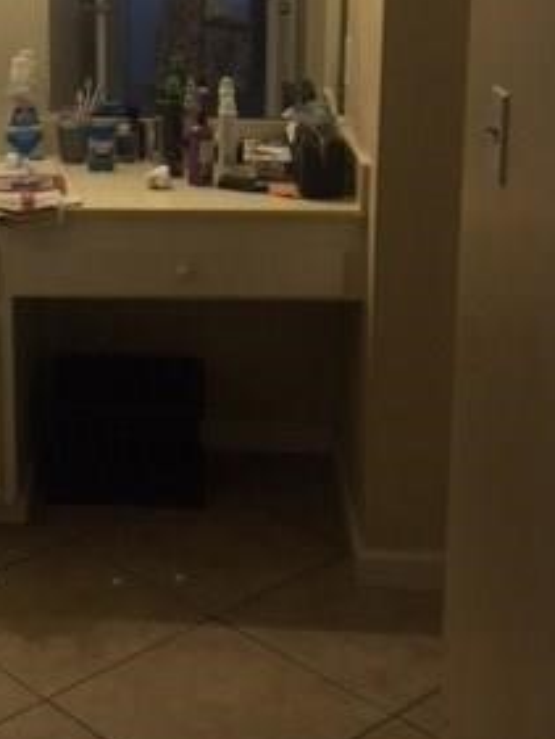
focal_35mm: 66
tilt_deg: -9.3
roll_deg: -1.9
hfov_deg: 21.8
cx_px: 71
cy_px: 147
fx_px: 1410
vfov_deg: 28.7
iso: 32
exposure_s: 1/15
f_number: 2.2
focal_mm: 4.15
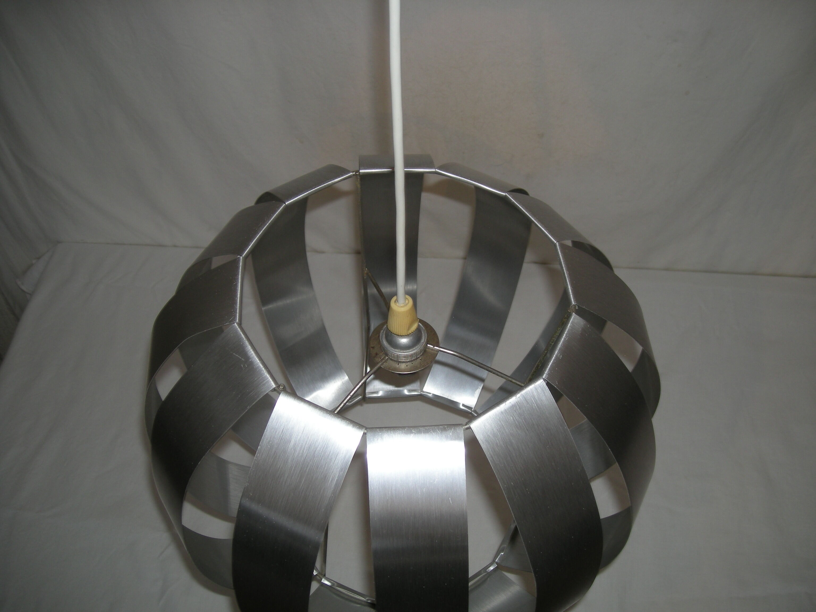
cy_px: 306
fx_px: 825
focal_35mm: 35
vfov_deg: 40.7
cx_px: 408
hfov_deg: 52.6
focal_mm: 5.7
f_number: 2.8
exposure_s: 1/36
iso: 50
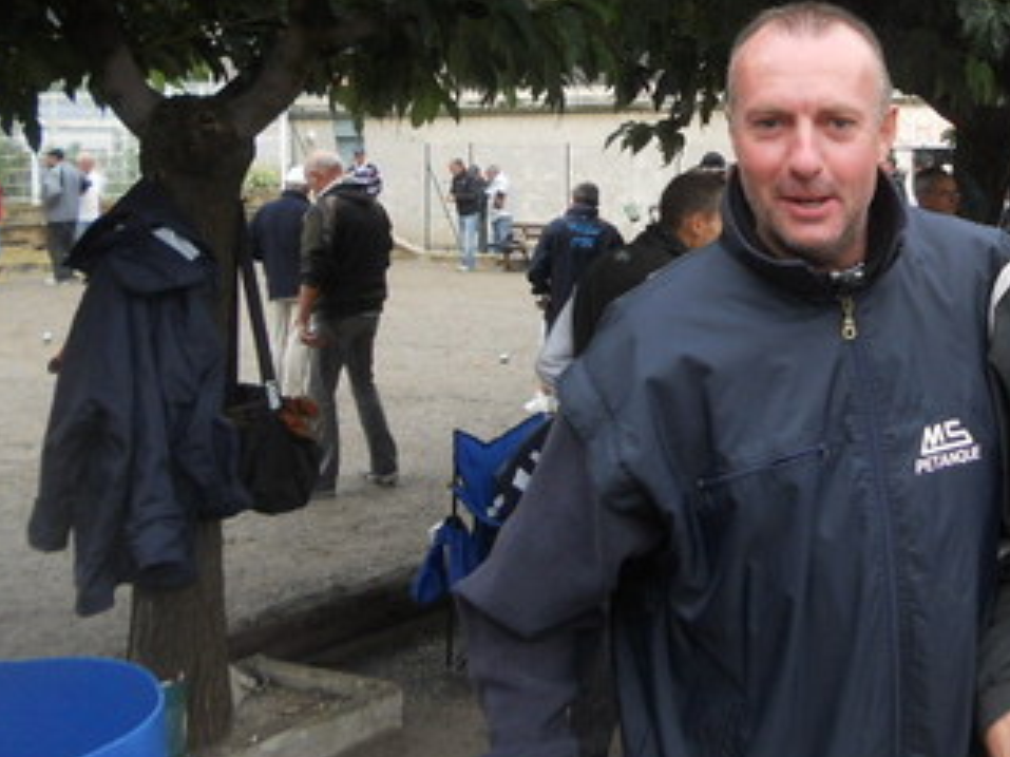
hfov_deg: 34.5
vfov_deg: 27.3
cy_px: 116
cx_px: 936
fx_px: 1517
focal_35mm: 52
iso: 80
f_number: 3.2
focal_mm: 4.9
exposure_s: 1/125
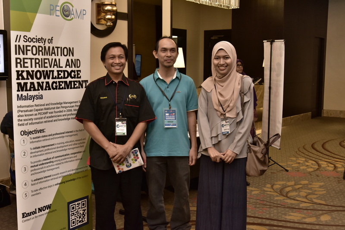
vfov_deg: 29.9
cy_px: 115
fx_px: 431
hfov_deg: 43.6
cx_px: 172
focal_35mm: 45
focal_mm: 30
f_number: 7.1
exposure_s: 1/30
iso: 1000
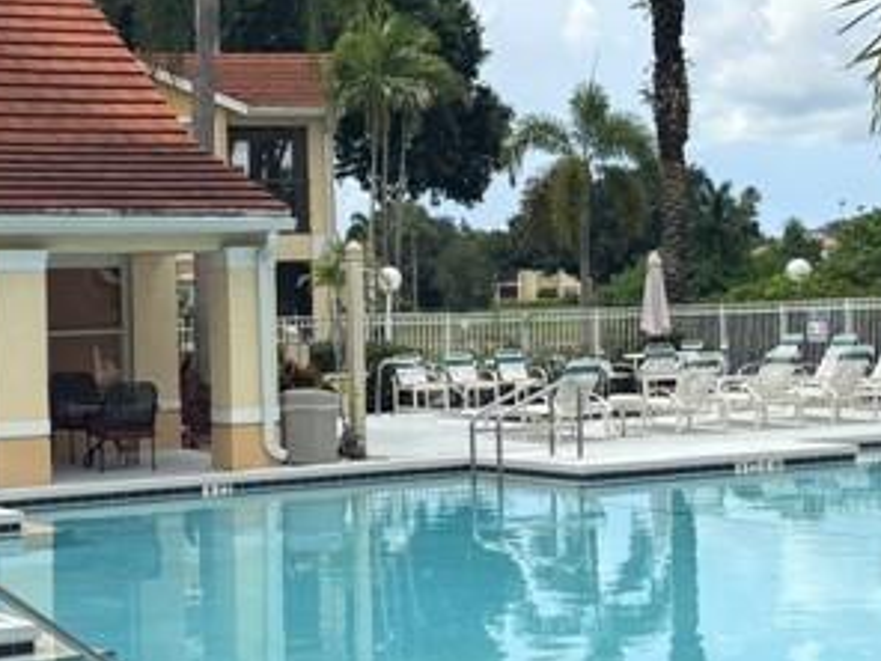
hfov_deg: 21.7
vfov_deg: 16.4
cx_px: 580
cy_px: 298
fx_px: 2291
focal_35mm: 90
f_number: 1.6
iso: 50
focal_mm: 5.96
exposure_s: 1/4950
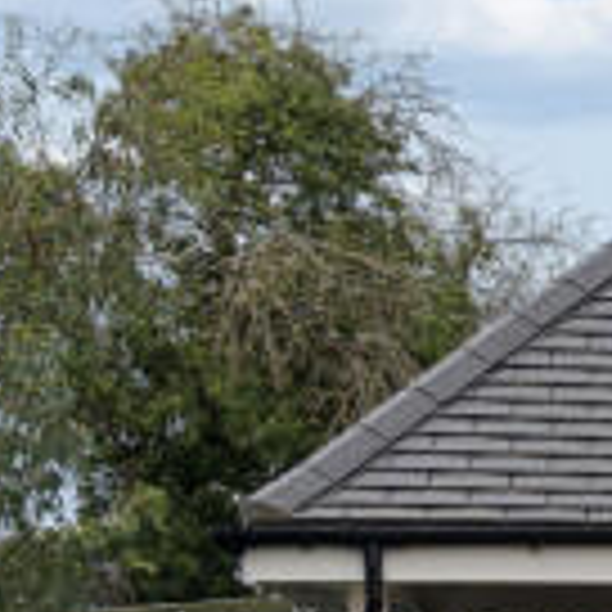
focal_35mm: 198
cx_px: 2200
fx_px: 3960
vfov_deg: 8.8
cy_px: 376
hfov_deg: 7.2
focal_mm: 31
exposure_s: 1/400
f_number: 7.1
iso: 320
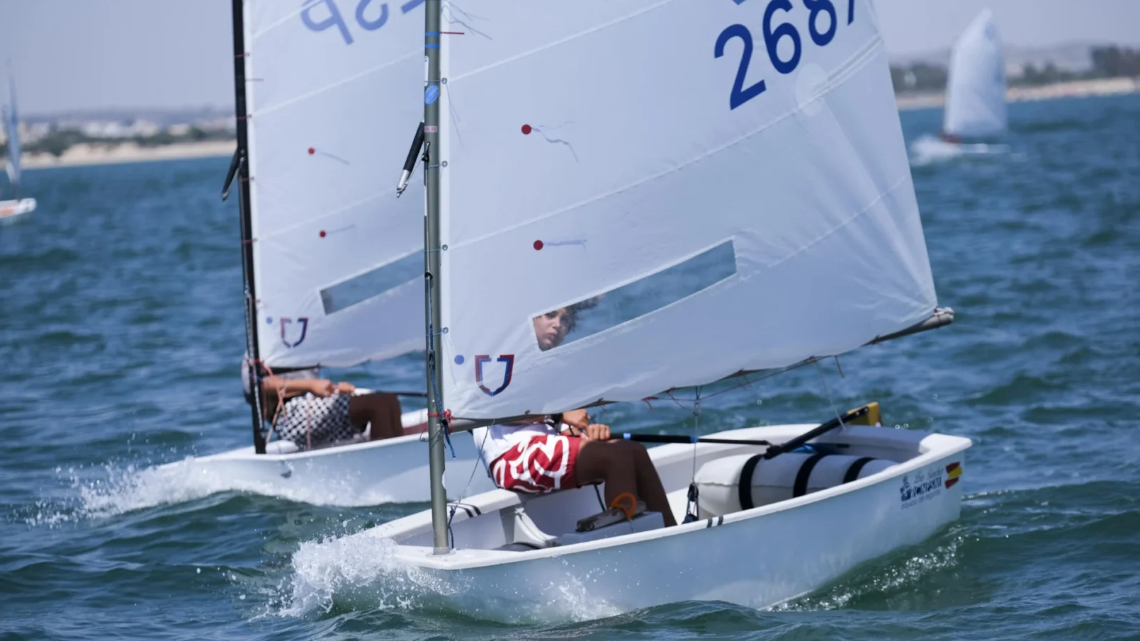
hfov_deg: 13.9
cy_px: 329
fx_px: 4685
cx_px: 570
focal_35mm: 155
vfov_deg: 7.8
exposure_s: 1/3200
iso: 160
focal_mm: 98.2
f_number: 3.2
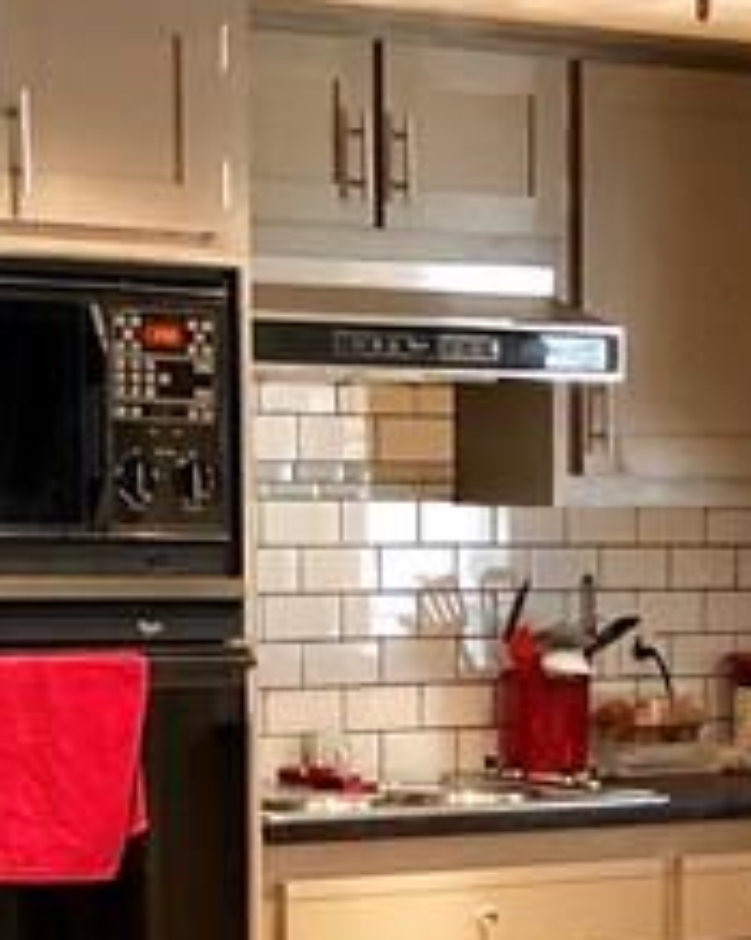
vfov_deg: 14.6
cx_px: 738
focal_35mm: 128
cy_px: 1125
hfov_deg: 11.9
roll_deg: -0.6
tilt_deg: -9.1
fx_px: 3559
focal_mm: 3.99
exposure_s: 1/15
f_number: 1.8
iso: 80
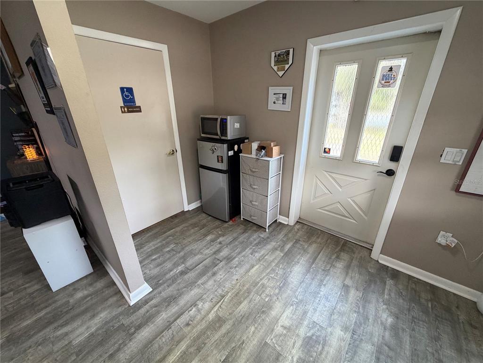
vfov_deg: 85.7
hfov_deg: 102.1
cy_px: 182
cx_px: 242
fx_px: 195
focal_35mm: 14
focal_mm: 2.22
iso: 250
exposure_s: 1/60
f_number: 2.2
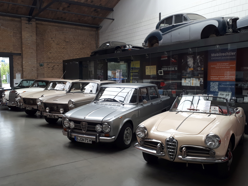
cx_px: 131
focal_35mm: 33
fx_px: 236
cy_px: 96
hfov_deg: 55.3
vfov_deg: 42.9
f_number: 1.9
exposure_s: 1/33
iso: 64
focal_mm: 3.6
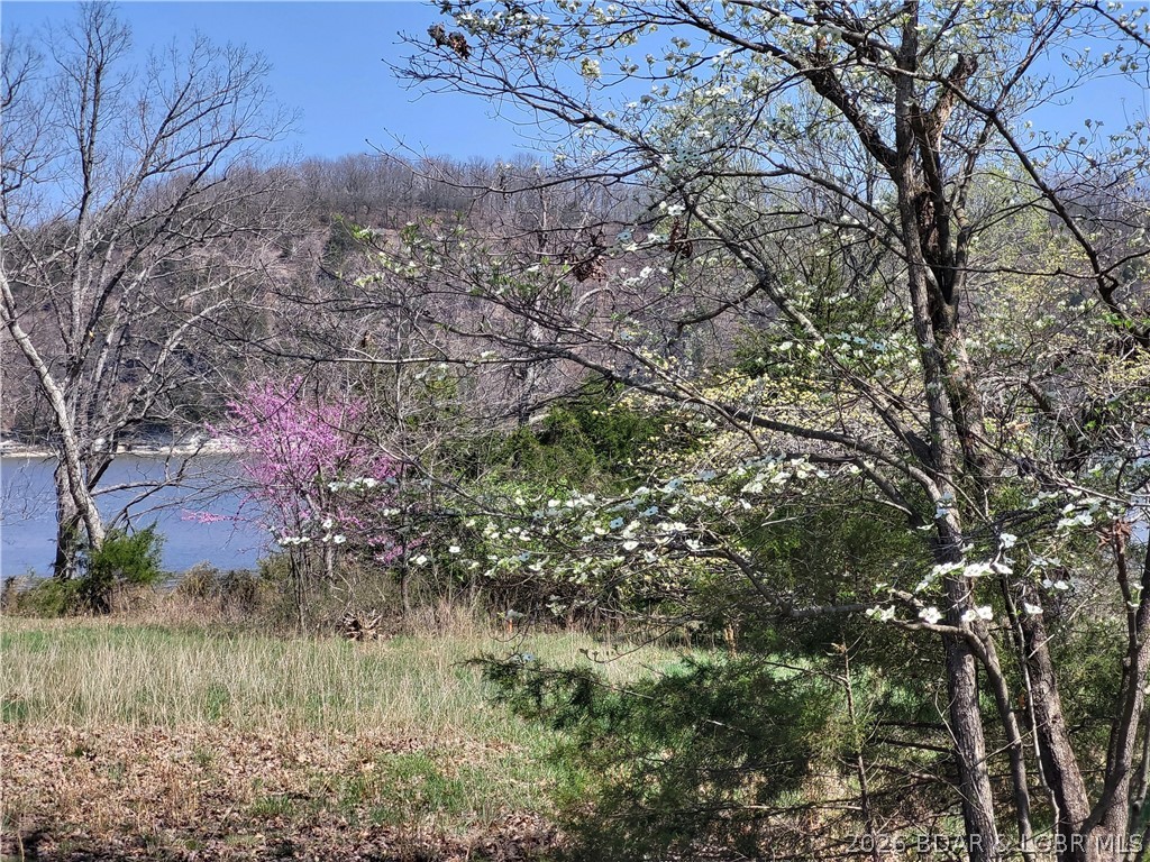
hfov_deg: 25.7
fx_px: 2525
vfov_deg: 19.4
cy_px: 431
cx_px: 575
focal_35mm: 76
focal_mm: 7.12
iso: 25
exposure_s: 1/697
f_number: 2.4
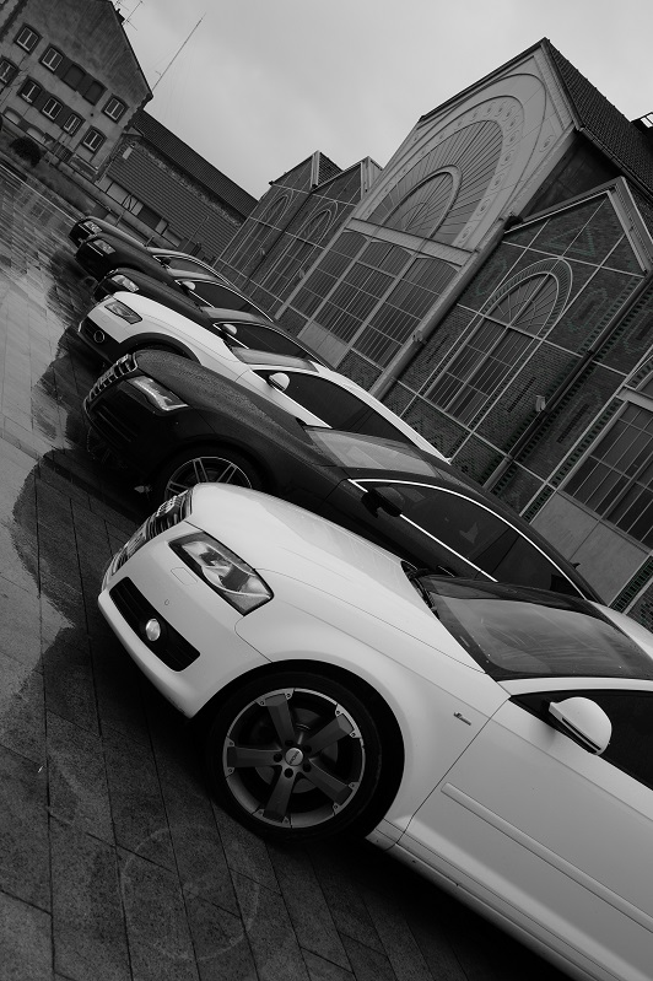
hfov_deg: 33.0
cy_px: 490
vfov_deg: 47.9
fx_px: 1103
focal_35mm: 40
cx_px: 326
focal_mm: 27
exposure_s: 1/60
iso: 100
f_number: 8
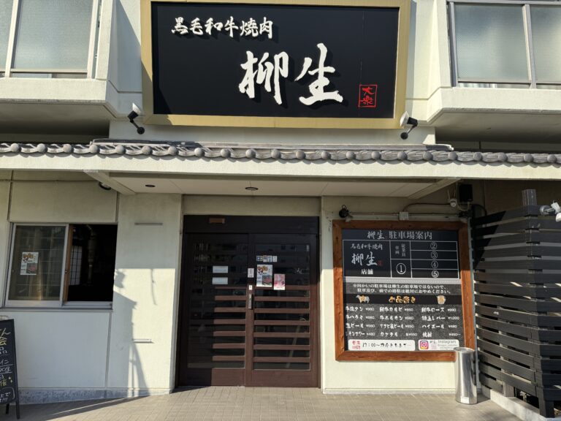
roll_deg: -0.4
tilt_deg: +9.3
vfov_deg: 56.8
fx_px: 389
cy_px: 210
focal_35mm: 24
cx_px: 280
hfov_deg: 71.6
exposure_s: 1/2525
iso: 80
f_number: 1.78
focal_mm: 6.76
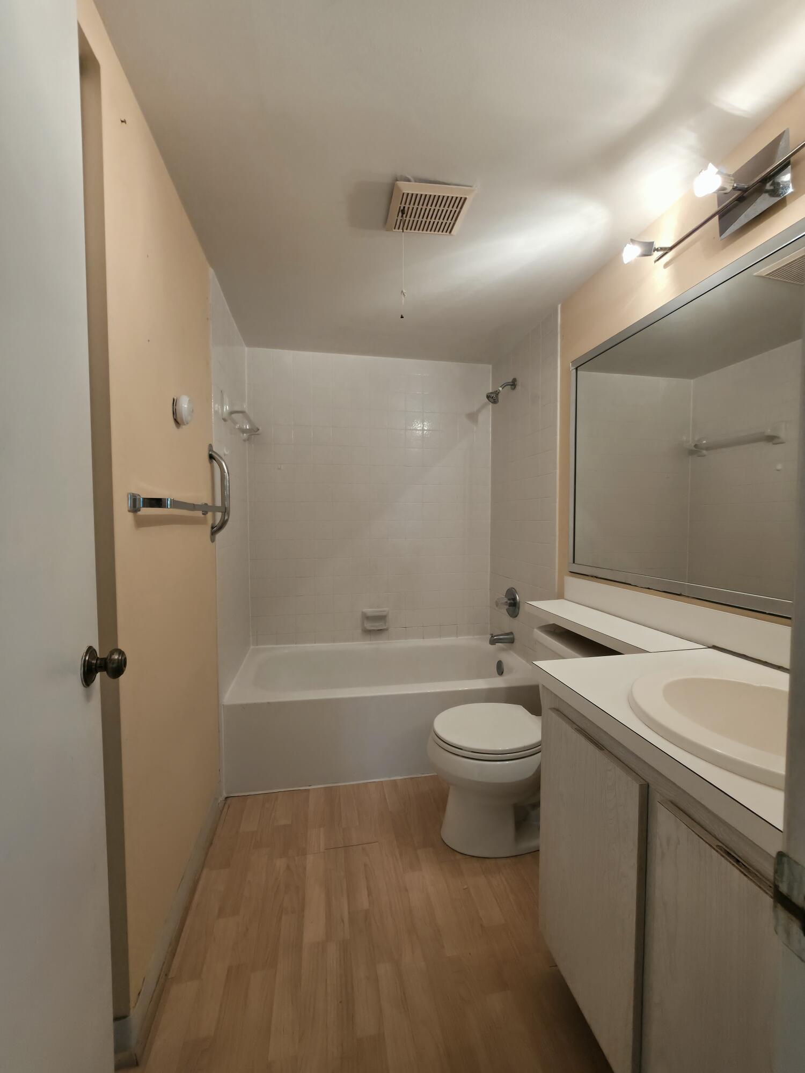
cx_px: 402
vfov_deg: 106.2
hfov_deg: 89.9
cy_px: 536
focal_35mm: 13
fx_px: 403
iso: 50
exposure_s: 1/120
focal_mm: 2.2
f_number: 1.9
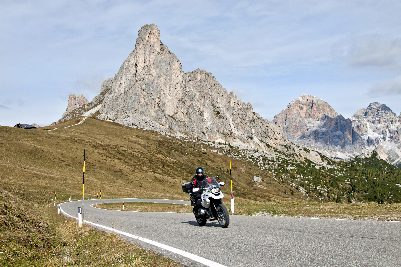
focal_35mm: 35
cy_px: 134
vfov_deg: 37.9
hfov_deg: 54.4
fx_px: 390
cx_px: 200
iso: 100
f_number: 8
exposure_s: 1/320
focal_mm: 35
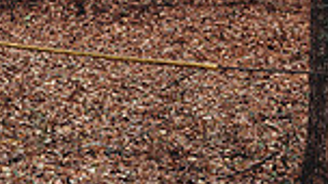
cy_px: -29
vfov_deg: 12.3
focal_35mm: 96
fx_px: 834
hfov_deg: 21.4
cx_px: -4
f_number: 1.8
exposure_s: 1/160
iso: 125
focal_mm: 24
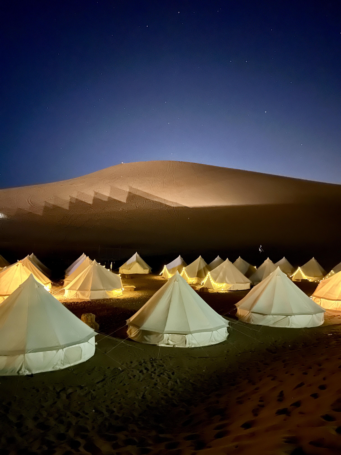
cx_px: 170
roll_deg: +0.9
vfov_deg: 67.3
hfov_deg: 53.1
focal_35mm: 26
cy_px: 228
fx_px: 341
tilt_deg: +1.6
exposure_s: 1/2
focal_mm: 5.7
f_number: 1.5
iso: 5000
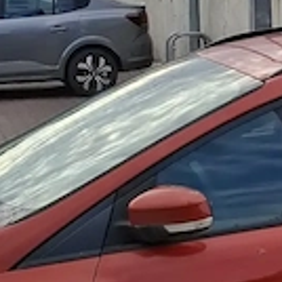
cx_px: 290
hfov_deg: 14.2
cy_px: 145
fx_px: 1115
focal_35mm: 121
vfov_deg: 14.4
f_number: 1.8
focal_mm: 5.54
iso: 50
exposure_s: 1/1445
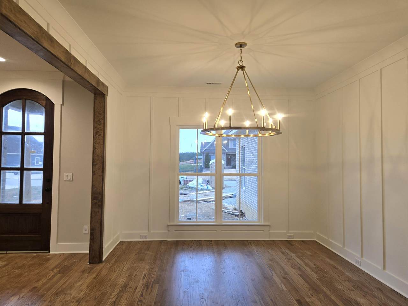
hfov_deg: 73.9
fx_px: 271
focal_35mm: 23
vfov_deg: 58.9
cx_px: 204
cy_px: 153
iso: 80
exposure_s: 1/120
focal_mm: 5.4
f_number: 1.8
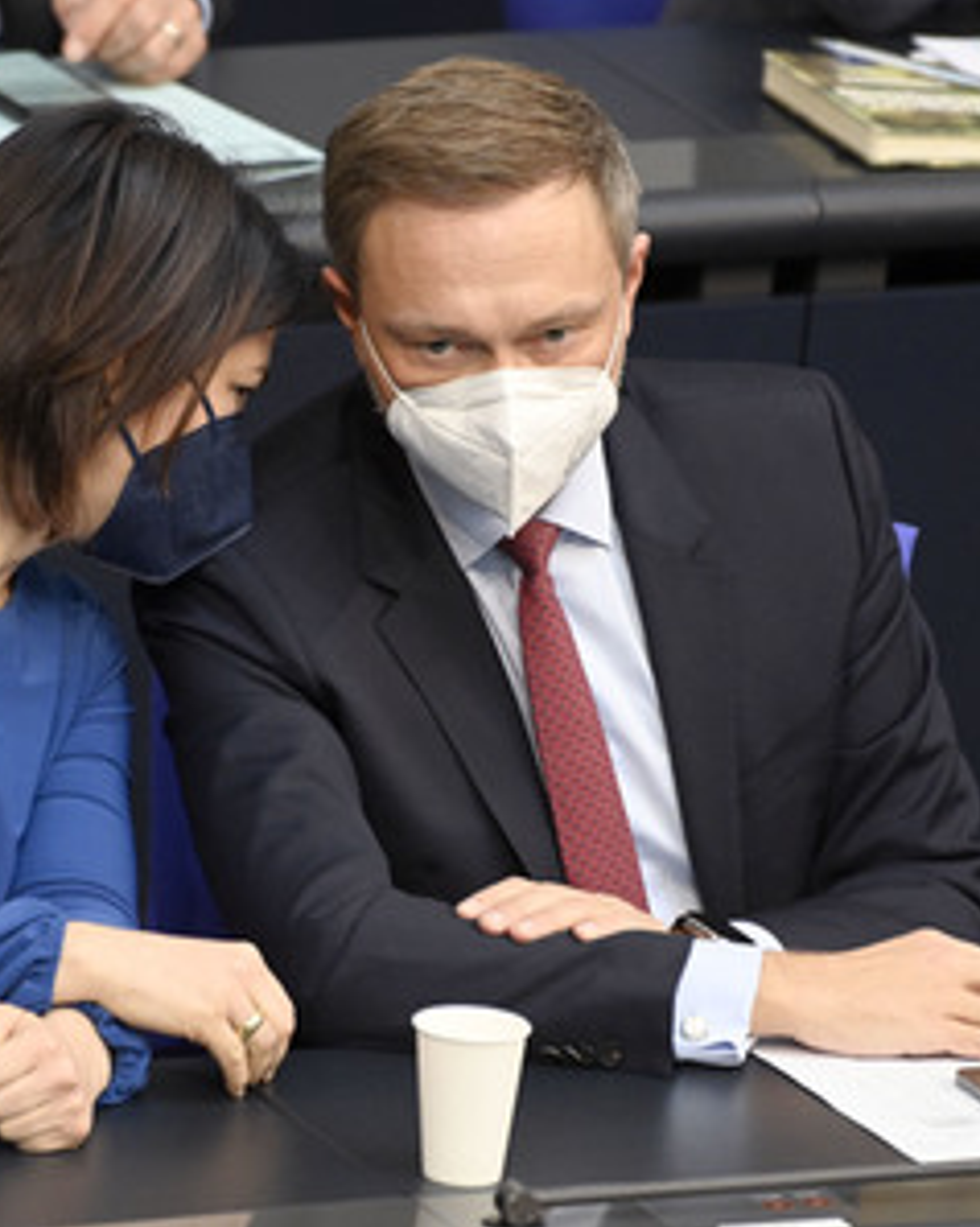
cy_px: 614
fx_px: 25768
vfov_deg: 2.7
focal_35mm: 710
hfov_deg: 2.2
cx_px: 340
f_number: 5.6
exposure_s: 1/320
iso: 8000
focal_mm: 500
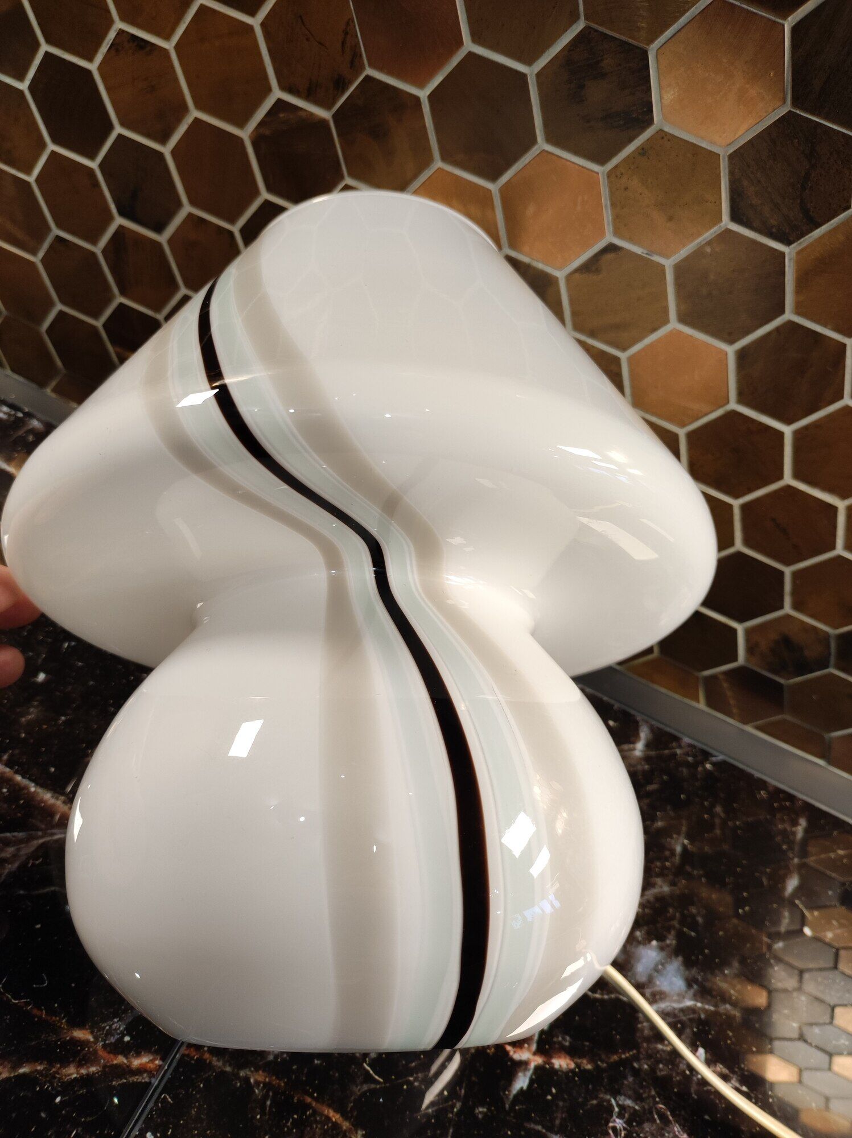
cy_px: 569
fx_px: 821
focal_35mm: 25
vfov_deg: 69.4
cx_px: 426
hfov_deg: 54.8
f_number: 1.79
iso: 503
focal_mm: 4.7
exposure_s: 1/100
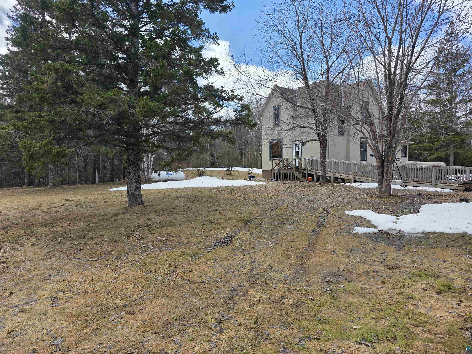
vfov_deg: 58.9
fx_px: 314
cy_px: 177
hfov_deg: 73.9
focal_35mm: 23
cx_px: 236
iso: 80
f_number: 1.7
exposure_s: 1/4434
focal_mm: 6.3
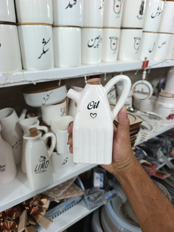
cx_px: 87
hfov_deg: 59.0
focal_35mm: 23
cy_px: 116
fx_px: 154
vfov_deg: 73.8
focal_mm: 6.14
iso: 500
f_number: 1.6
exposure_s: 1/100
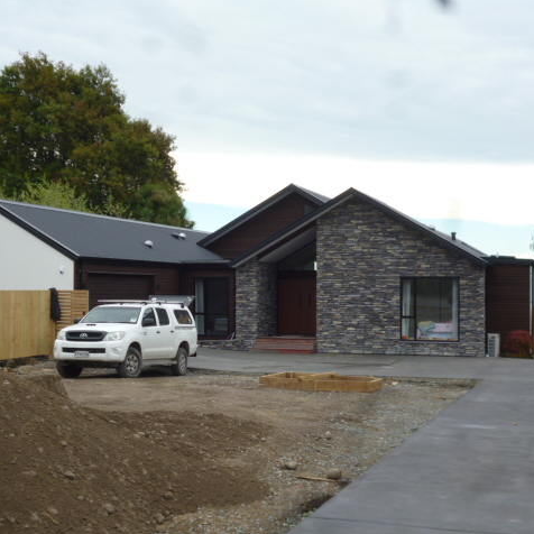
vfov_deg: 30.0
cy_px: 267
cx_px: 232
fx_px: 995
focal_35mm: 57
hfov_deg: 30.0
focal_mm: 8.6
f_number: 4
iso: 100
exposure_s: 1/200
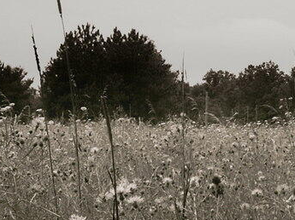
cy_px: 163
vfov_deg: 14.2
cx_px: 274
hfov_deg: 18.6
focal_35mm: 104
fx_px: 885
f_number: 6.7
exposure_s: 1/60
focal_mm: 7.18
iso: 64
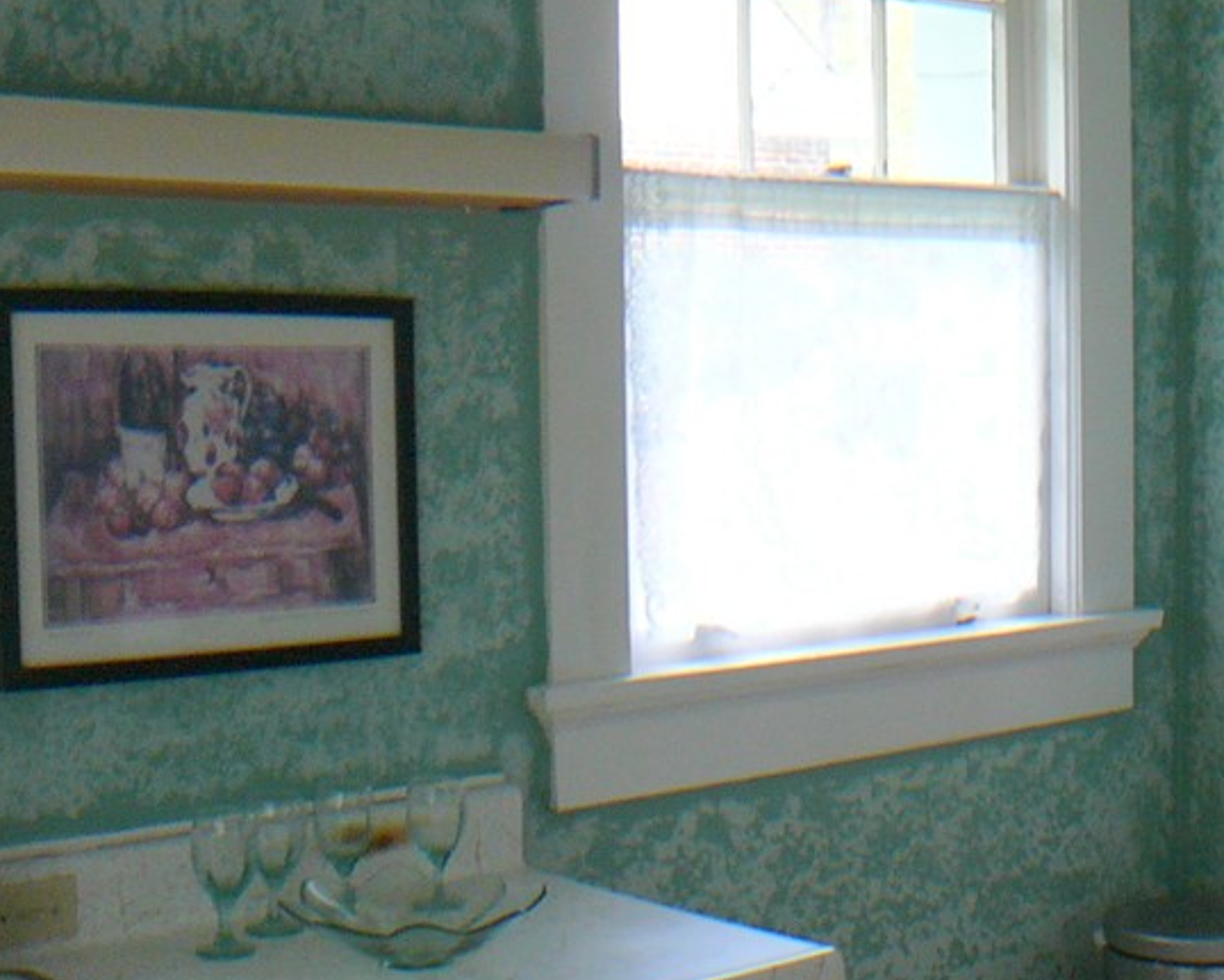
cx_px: 1085
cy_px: 632
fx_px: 2356
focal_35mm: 65
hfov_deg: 28.1
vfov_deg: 23.4
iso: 100
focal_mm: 5.2
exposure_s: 1/60
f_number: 2.8
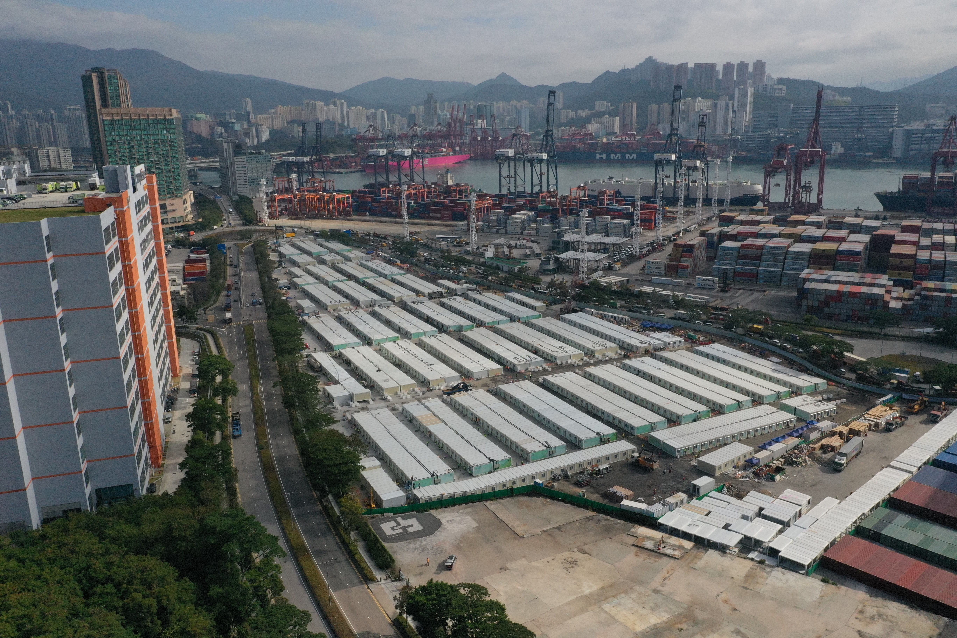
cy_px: 319
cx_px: 478
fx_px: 744
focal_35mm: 28
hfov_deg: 65.5
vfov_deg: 46.4
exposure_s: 1/1600
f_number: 8
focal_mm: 10.26
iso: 400
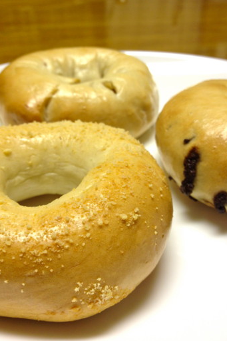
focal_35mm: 37
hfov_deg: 35.9
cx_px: 126
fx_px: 350
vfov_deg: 51.9
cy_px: 169
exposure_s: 1/20
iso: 80
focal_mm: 4.28
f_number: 2.4
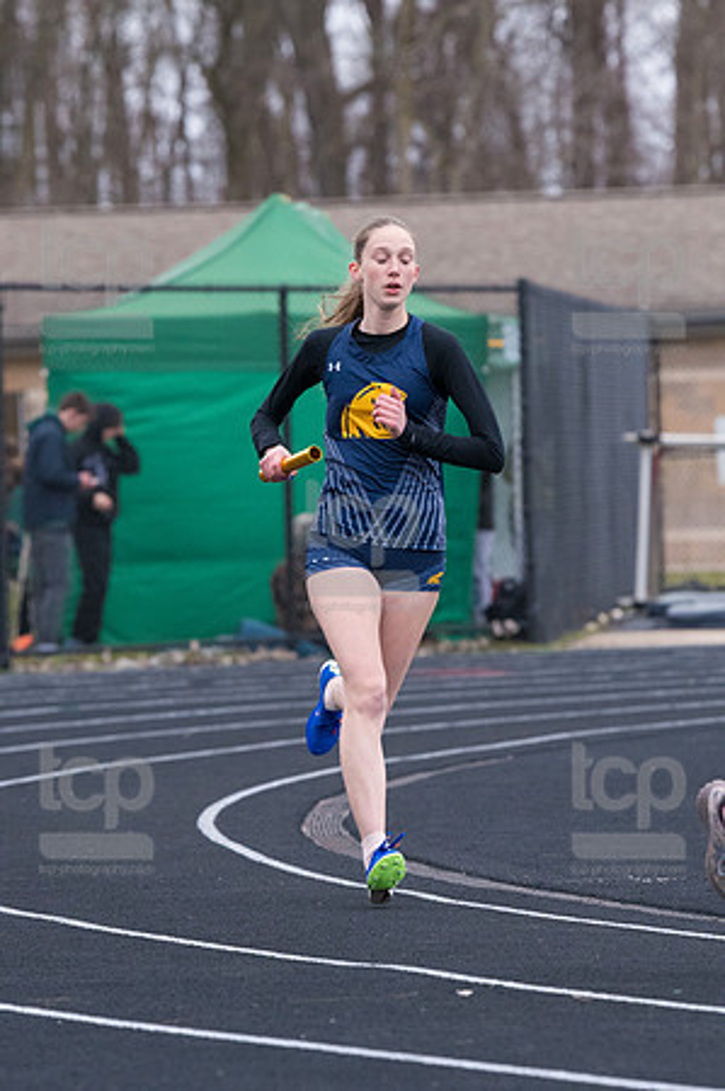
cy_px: 546
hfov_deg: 4.8
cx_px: 362
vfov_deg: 7.2
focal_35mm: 285
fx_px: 8629
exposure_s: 1/1600
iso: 2000
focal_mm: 190
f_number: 5
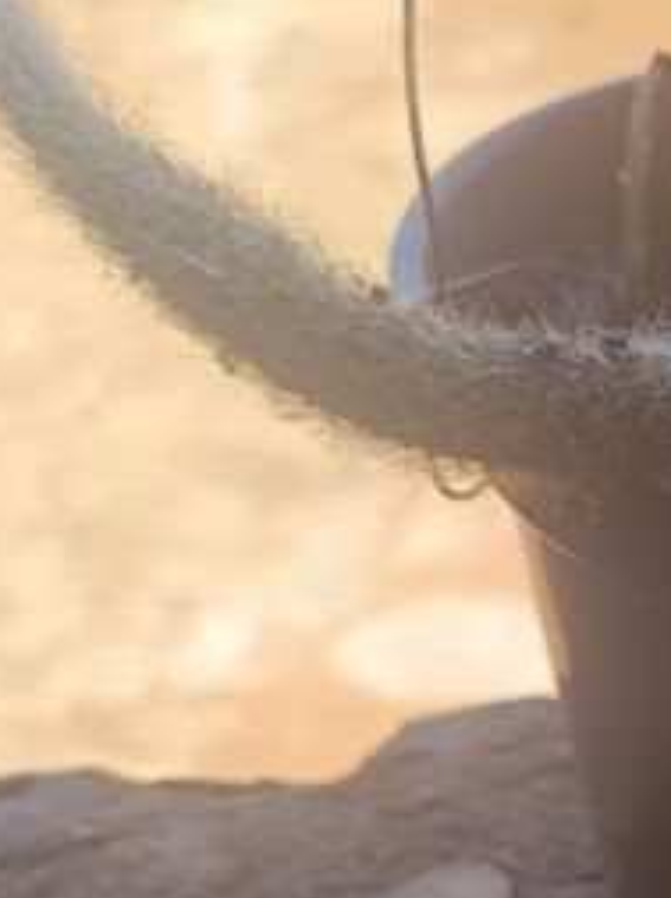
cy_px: 813
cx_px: 987
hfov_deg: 17.5
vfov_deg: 24.9
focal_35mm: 76
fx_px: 1969
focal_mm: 6.14
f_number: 1.65
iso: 50
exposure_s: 1/187
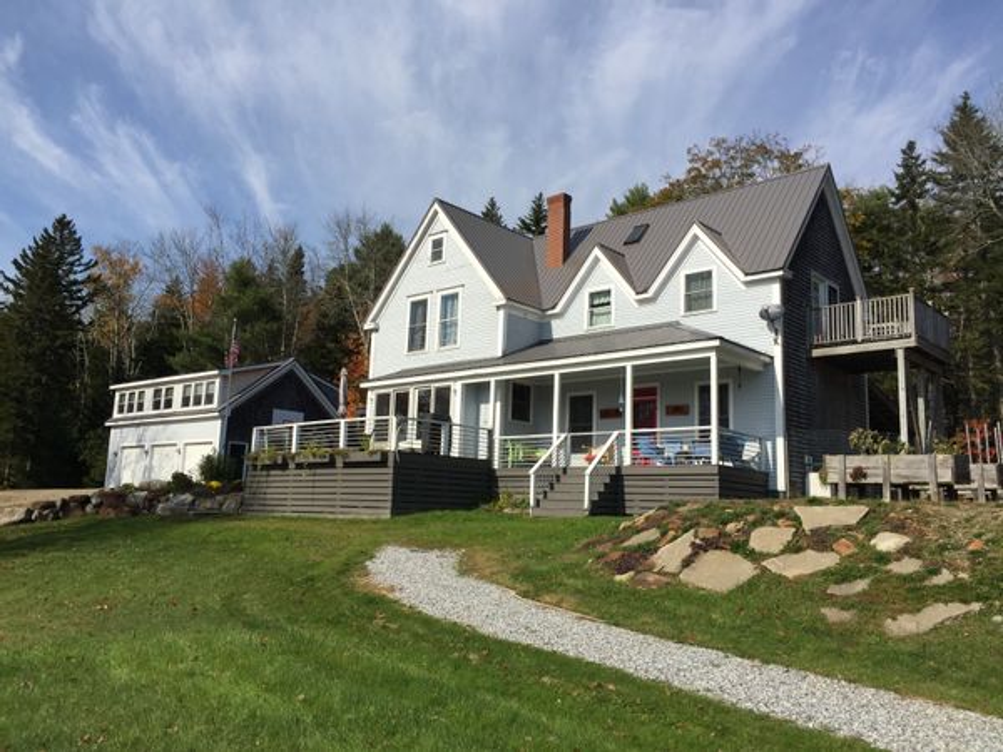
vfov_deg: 48.2
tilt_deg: +10.7
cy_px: 376
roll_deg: -4.3
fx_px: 840
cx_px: 502
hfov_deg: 61.7
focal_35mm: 29
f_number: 2.2
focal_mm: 4.15
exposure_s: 1/3049
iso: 32
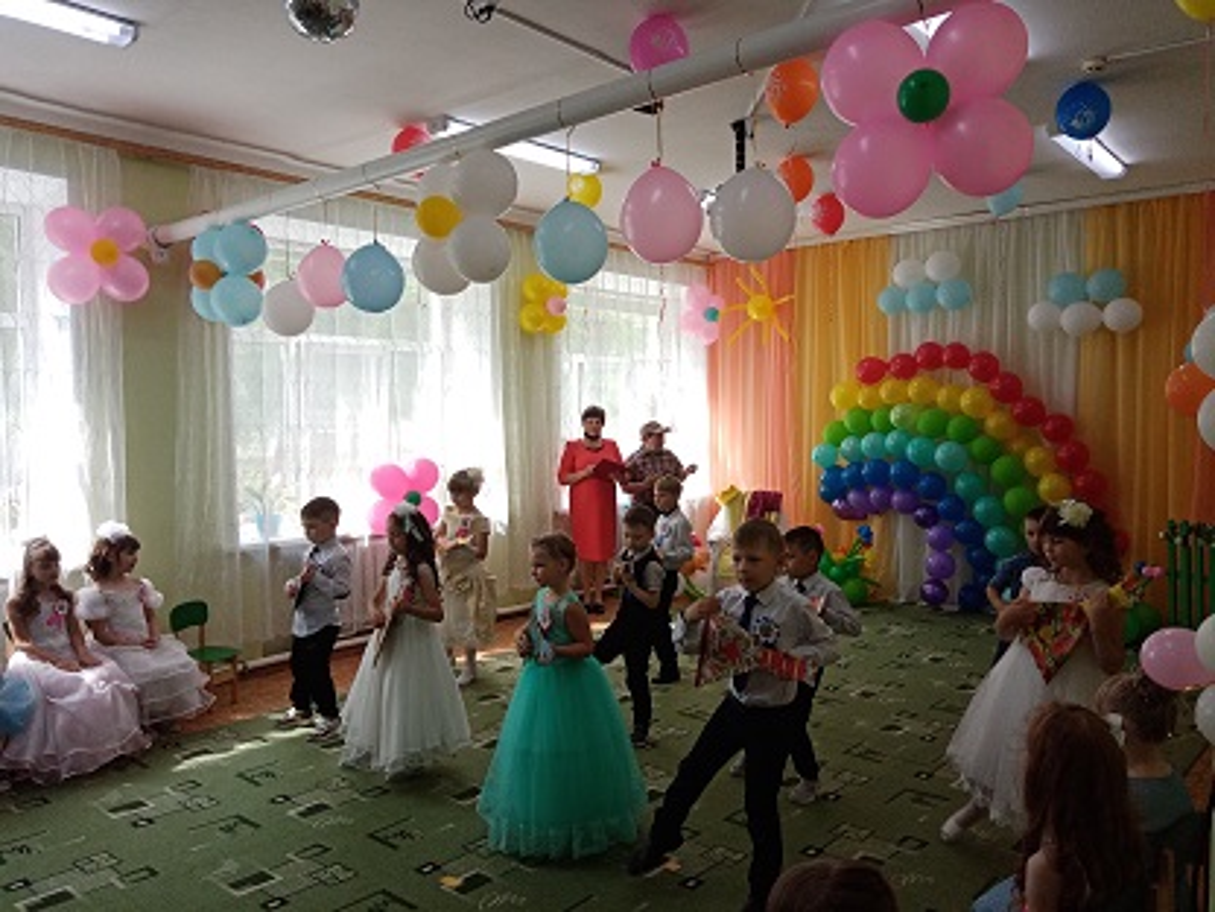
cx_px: 608
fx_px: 913
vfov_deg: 53.1
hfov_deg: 67.3
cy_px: 456
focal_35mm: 26
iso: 143
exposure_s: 1/100
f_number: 1.8
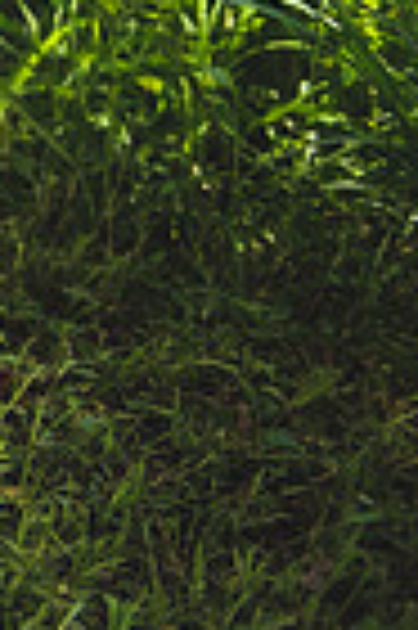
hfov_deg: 8.2
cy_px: -205
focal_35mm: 142
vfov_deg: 13.9
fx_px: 2479
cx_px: -836
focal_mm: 34
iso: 100
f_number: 2.8
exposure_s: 1/800
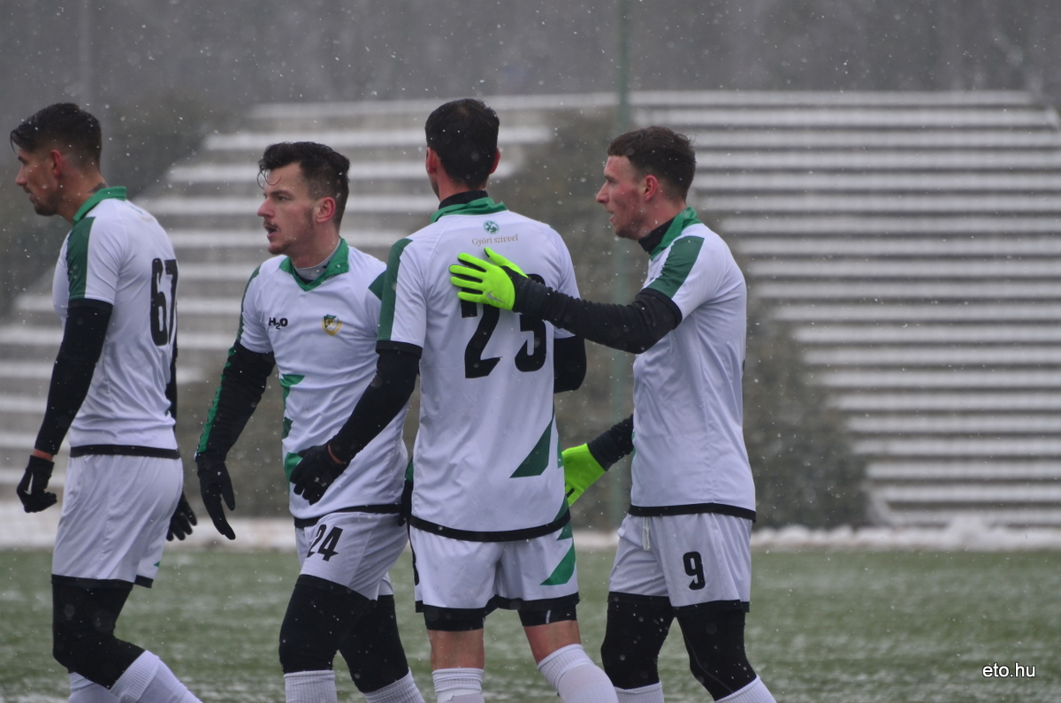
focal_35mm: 420
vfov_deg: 3.3
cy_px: 352
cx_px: 530
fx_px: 12354
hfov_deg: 4.9
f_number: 5.6
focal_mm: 280
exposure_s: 1/500
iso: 400
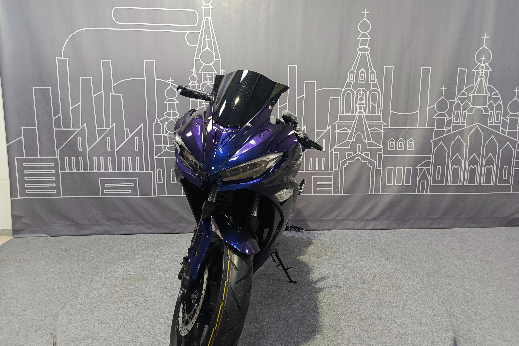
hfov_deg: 73.7
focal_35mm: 24
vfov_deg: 53.1
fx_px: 346
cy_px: 182
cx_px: 260
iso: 1129
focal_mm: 5.25
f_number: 1.75
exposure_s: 1/50
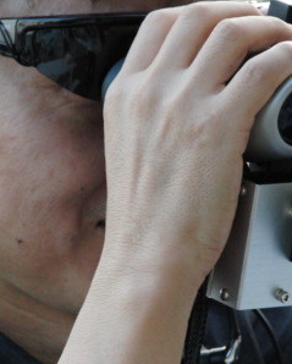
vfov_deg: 4.6
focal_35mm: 419
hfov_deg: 3.7
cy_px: 170
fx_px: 4519
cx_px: 148
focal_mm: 40.6
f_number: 3.4
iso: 400
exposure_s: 1/250
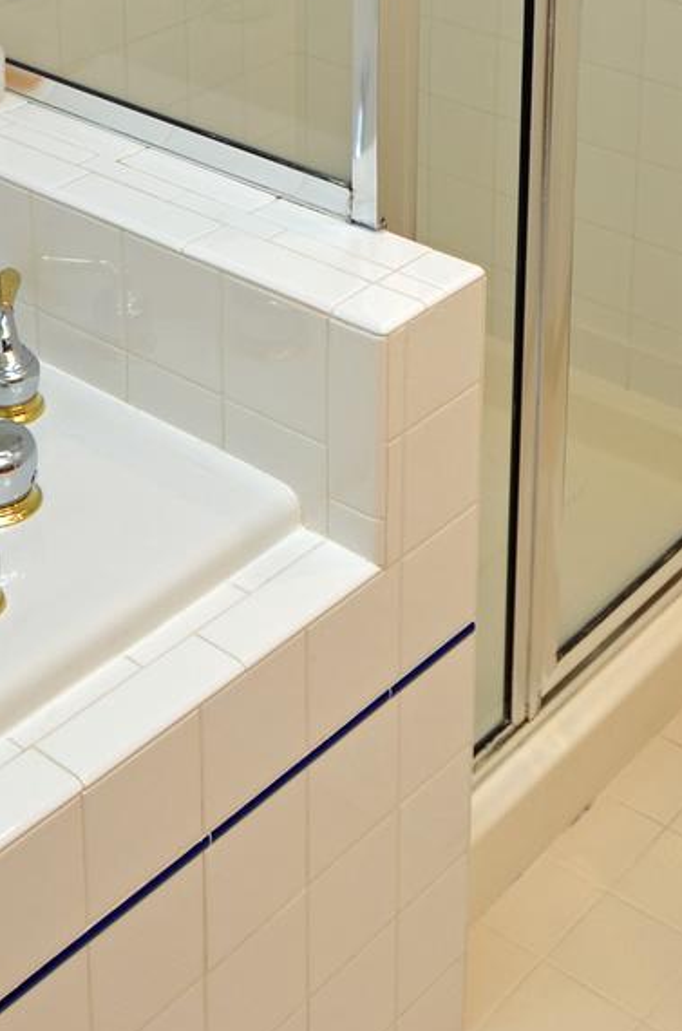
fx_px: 2771
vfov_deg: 19.7
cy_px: -232
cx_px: 426
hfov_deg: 14.0
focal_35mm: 97
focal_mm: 24
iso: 200
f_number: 4
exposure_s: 1/60
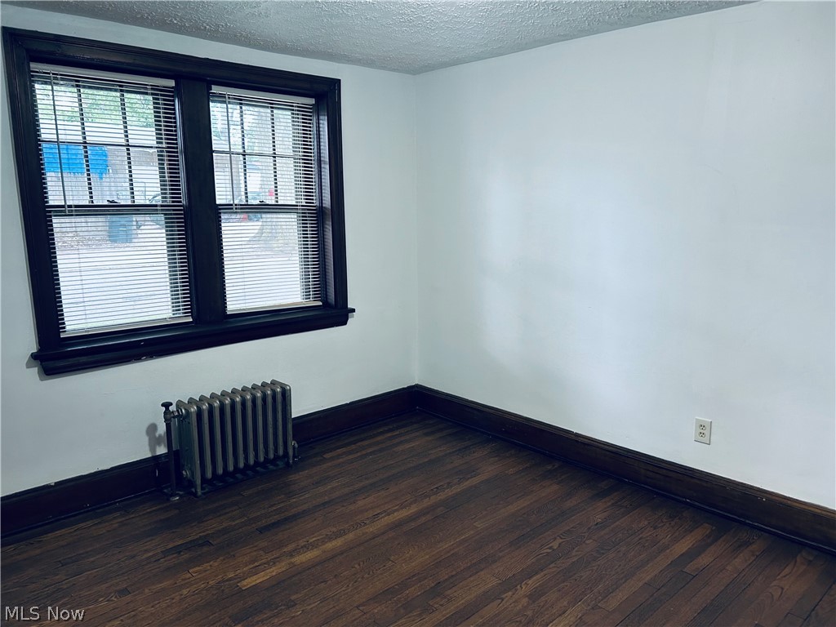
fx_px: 628
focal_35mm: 26
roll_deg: +0.3
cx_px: 418
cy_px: 314
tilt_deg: -10.0
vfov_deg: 53.1
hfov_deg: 67.3
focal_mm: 5.7
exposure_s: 1/60
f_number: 1.5
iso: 100
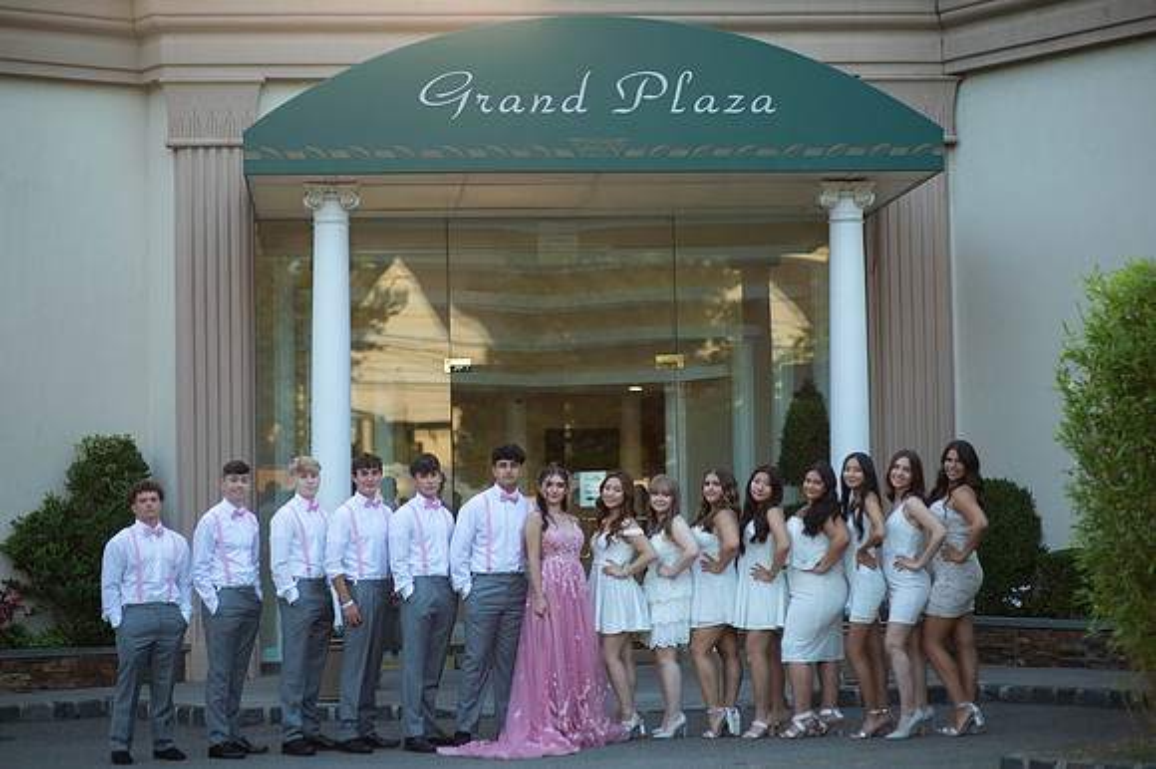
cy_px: 384
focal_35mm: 85
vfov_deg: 16.1
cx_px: 578
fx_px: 2728
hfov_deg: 23.9
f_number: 2
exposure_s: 1/1000
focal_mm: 85
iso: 250
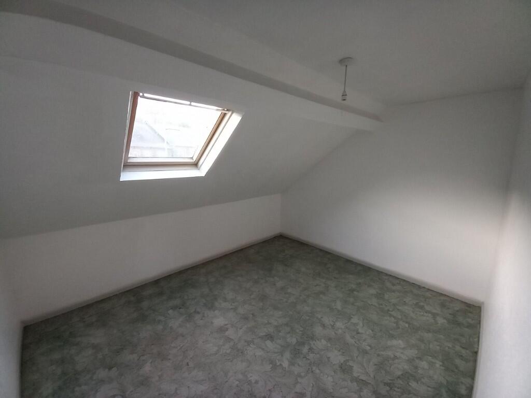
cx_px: 266
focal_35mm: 13
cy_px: 199
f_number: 2.2
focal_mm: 1.13
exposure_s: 1/50
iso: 160
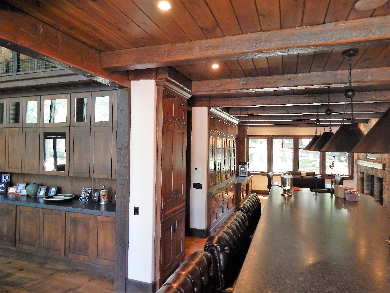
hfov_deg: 73.9
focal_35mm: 23
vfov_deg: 58.9
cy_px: 146
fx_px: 259
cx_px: 195
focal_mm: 4
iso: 320
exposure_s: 1/30
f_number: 3
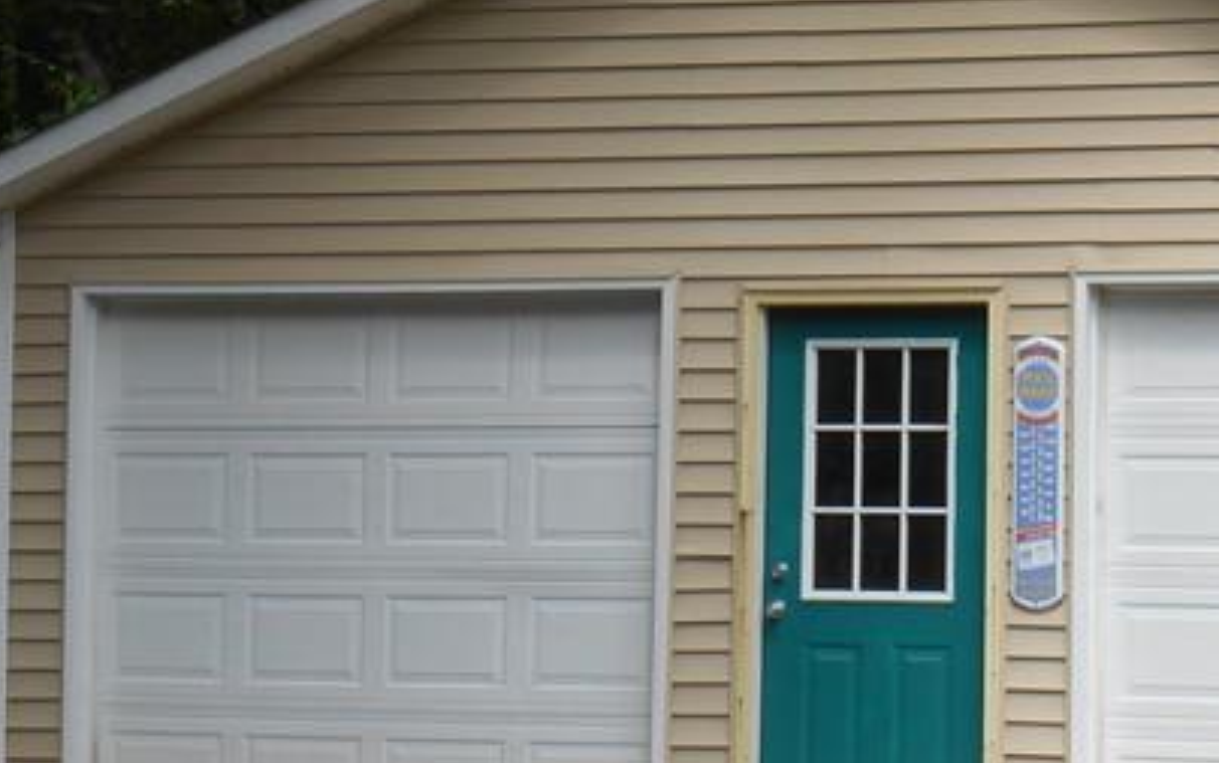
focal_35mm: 128
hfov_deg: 16.1
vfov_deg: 10.2
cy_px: 199
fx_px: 4255
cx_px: 1062
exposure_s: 1/250
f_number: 4.4
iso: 100
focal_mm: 10.9
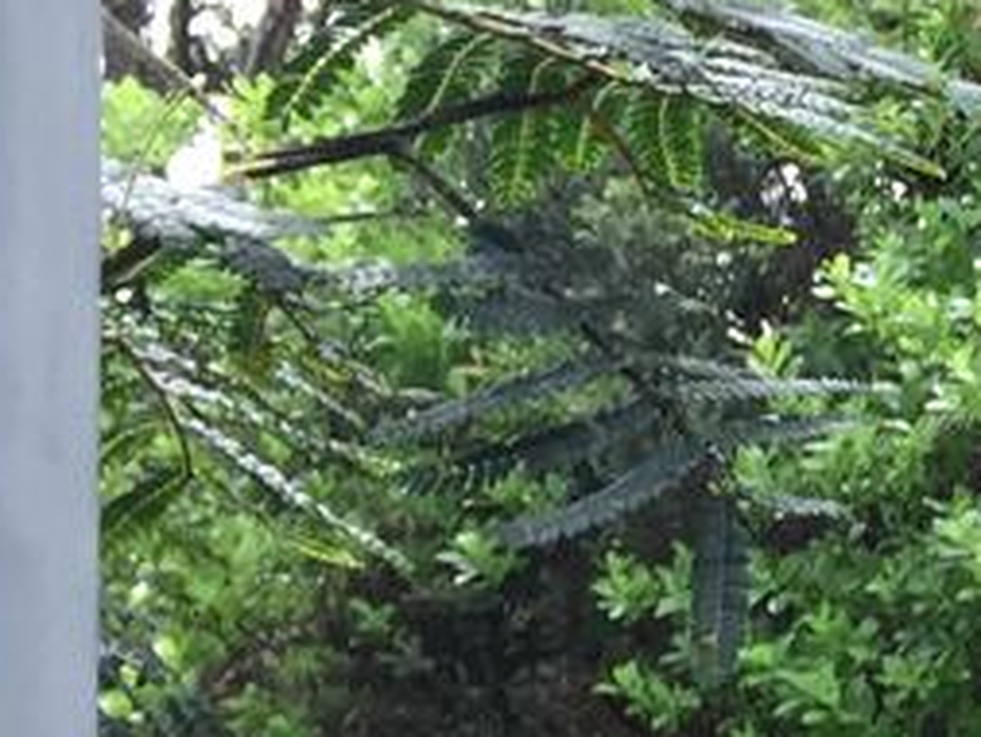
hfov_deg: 10.8
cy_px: 826
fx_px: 4338
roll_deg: -0.8
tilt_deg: -8.2
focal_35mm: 153
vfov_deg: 9.6
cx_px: 2412
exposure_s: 1/120
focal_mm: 4.15
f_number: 2.2
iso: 40
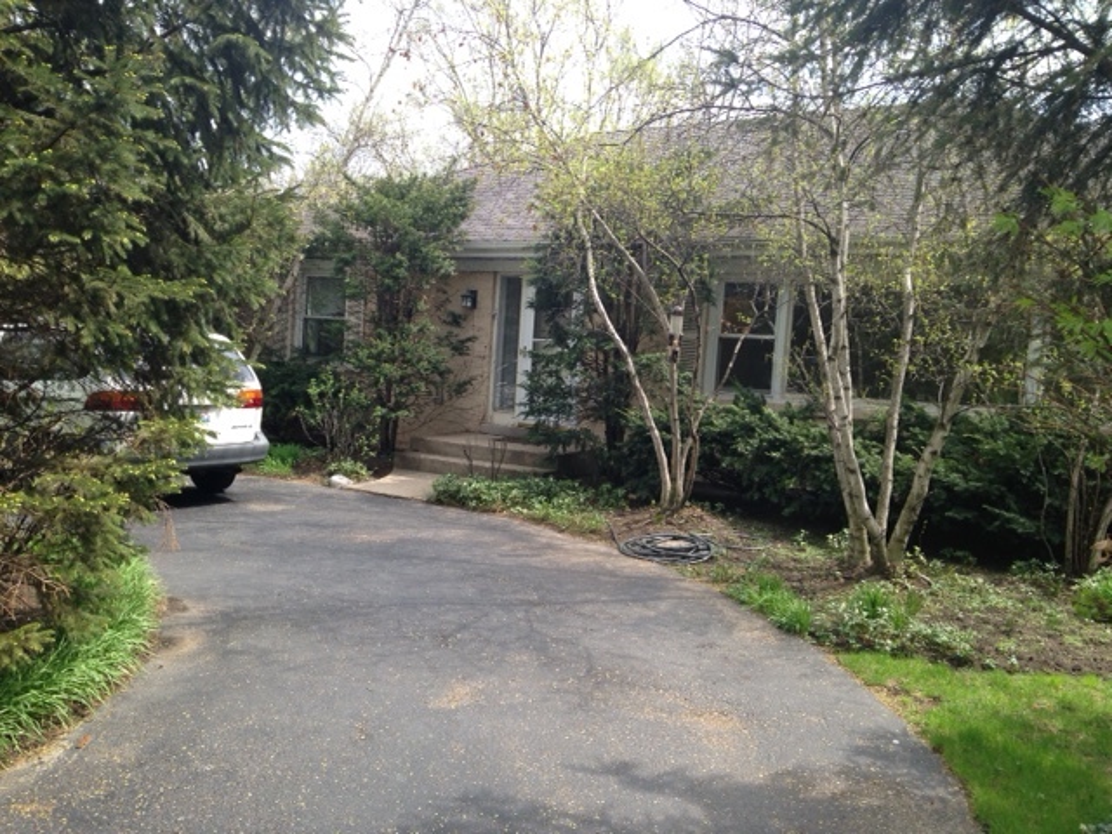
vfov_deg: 42.9
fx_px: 1060
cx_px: 556
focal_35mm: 33
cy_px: 417
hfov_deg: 55.4
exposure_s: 1/319
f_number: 2.4
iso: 50
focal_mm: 4.12
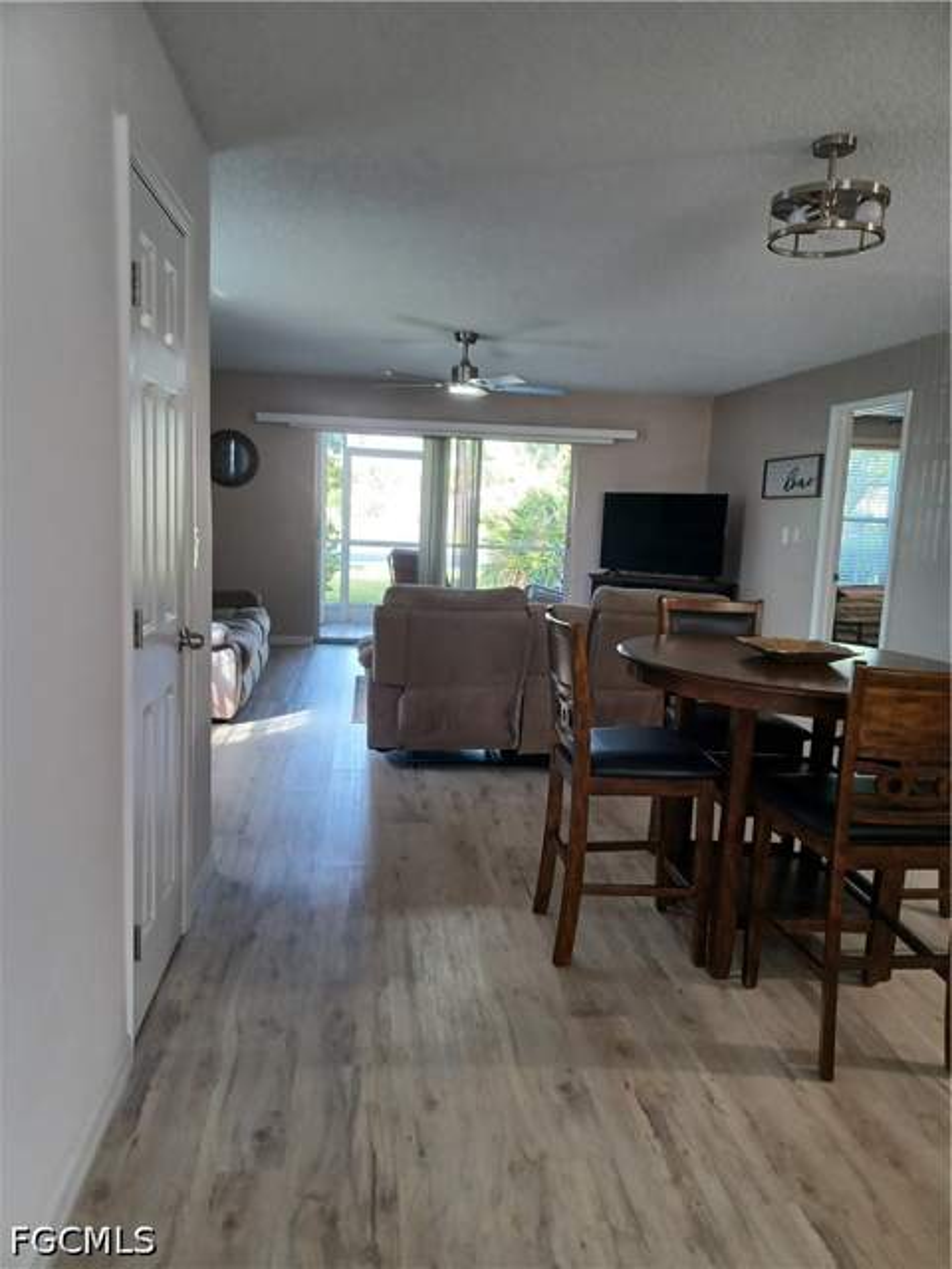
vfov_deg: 69.4
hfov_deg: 54.9
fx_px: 917
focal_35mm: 25
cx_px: 476
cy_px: 634
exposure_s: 1/40
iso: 250
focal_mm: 4.6
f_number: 1.8
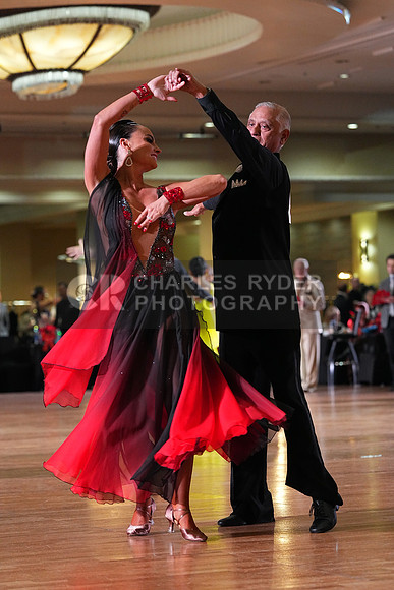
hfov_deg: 11.0
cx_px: 197
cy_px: 295
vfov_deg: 16.4
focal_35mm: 125
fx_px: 2051
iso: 6400
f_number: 4.5
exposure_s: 1/400
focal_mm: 125
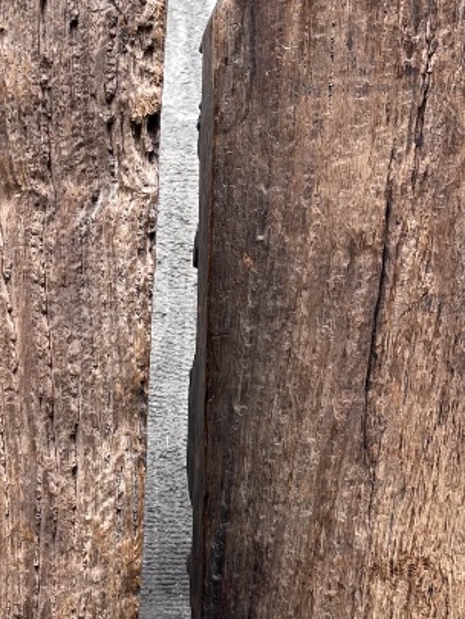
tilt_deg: -3.0
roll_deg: -2.1
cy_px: 463
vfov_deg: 25.0
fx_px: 1378
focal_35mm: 77
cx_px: 86
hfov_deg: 18.9
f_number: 1.6
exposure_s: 1/121
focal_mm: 5.1
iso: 40
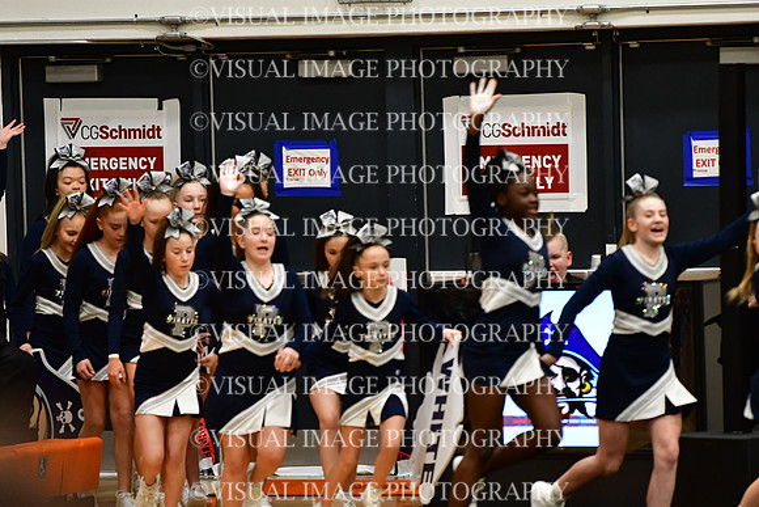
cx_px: 380
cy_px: 254
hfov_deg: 6.9
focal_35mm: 300
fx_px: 6326
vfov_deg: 4.6
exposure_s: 1/500
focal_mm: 200
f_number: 3.5
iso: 4000
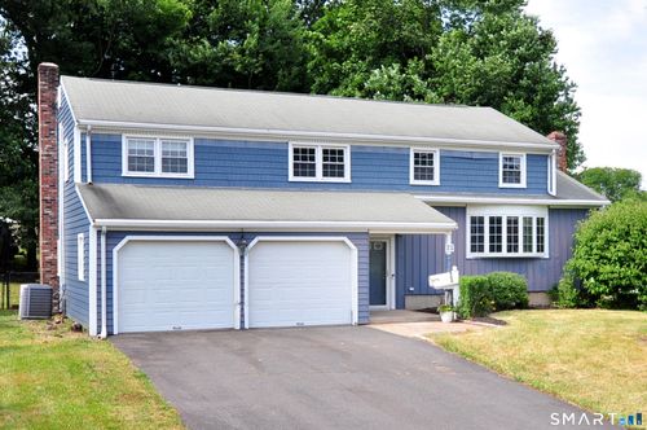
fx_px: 538
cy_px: 215
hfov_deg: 62.0
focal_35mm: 30
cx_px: 324
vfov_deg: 43.5
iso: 200
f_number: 8
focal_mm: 20
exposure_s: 1/160
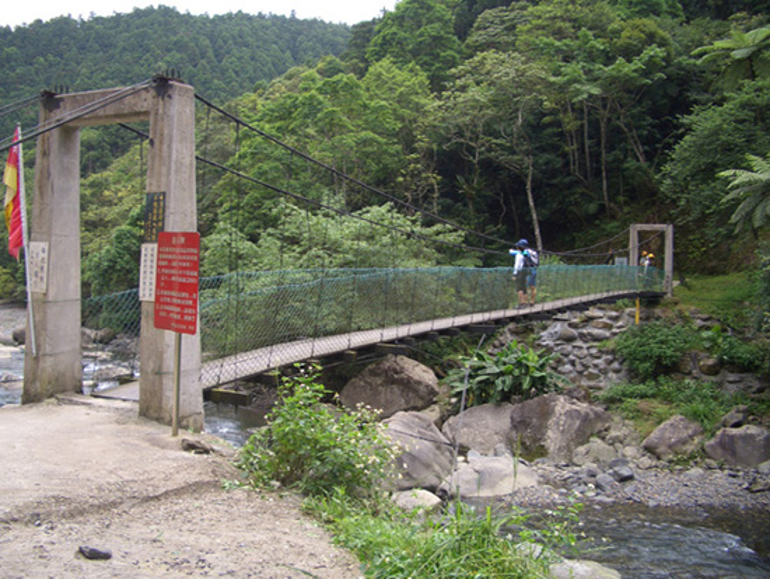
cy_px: 290
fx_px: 779
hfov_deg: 52.6
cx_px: 385
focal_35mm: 35
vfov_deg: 40.7
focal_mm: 5.8
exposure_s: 1/100
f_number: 2.6
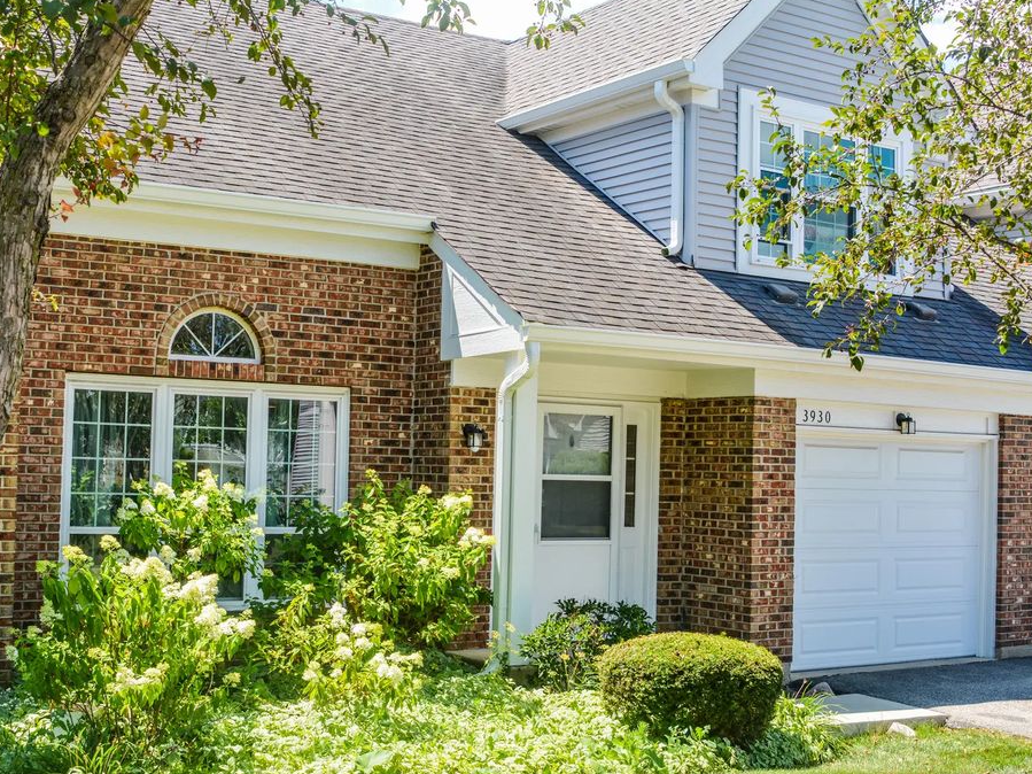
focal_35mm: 46
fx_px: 1371
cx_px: 456
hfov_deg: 41.2
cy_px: 385
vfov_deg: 31.5
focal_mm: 28
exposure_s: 1/160
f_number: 6.3
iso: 100
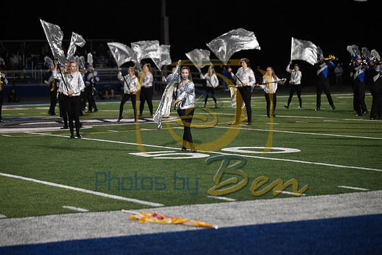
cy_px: 128
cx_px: 191
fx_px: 1221
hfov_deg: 17.8
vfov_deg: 11.9
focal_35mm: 115
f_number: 2.8
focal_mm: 115
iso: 5000
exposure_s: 1/1250
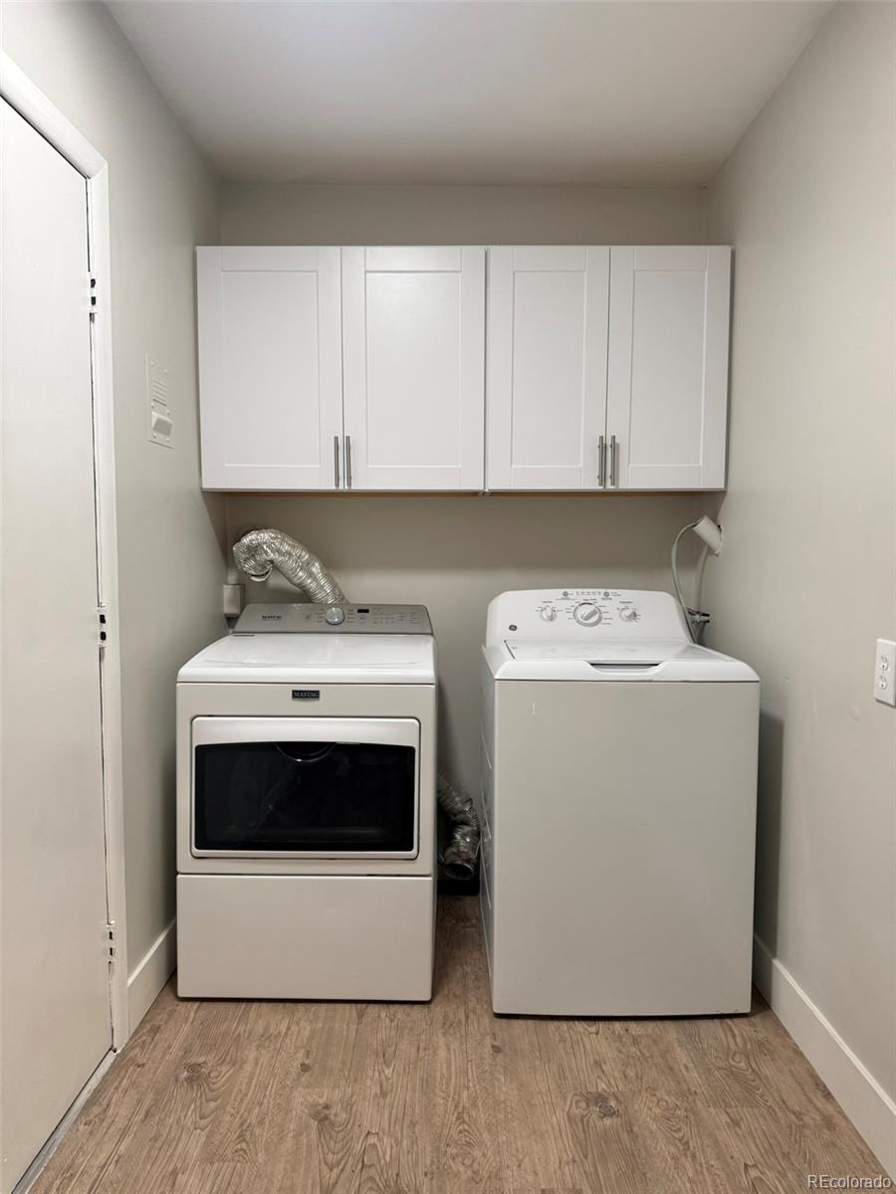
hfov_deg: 56.8
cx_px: 448
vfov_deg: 71.6
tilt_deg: -4.1
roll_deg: -0.3
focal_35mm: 24
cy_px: 597
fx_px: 828
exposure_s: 1/120
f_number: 1.78
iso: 200
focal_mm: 6.76
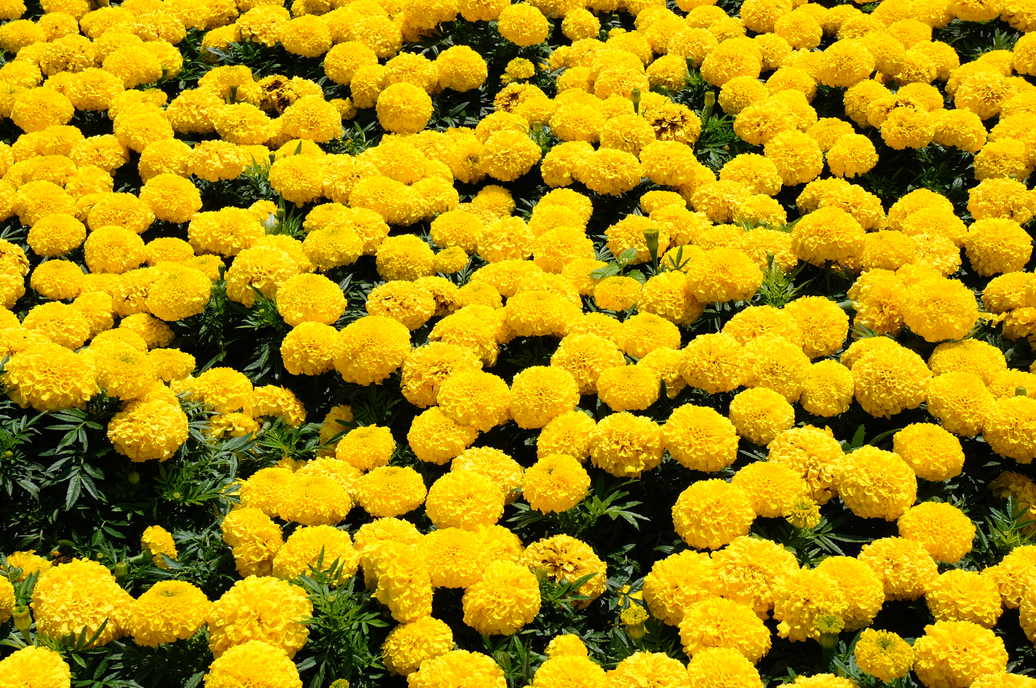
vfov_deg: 20.1
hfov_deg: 29.9
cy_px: 344
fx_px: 1940
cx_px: 518
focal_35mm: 68
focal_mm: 45
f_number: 13
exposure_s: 1/800
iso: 400
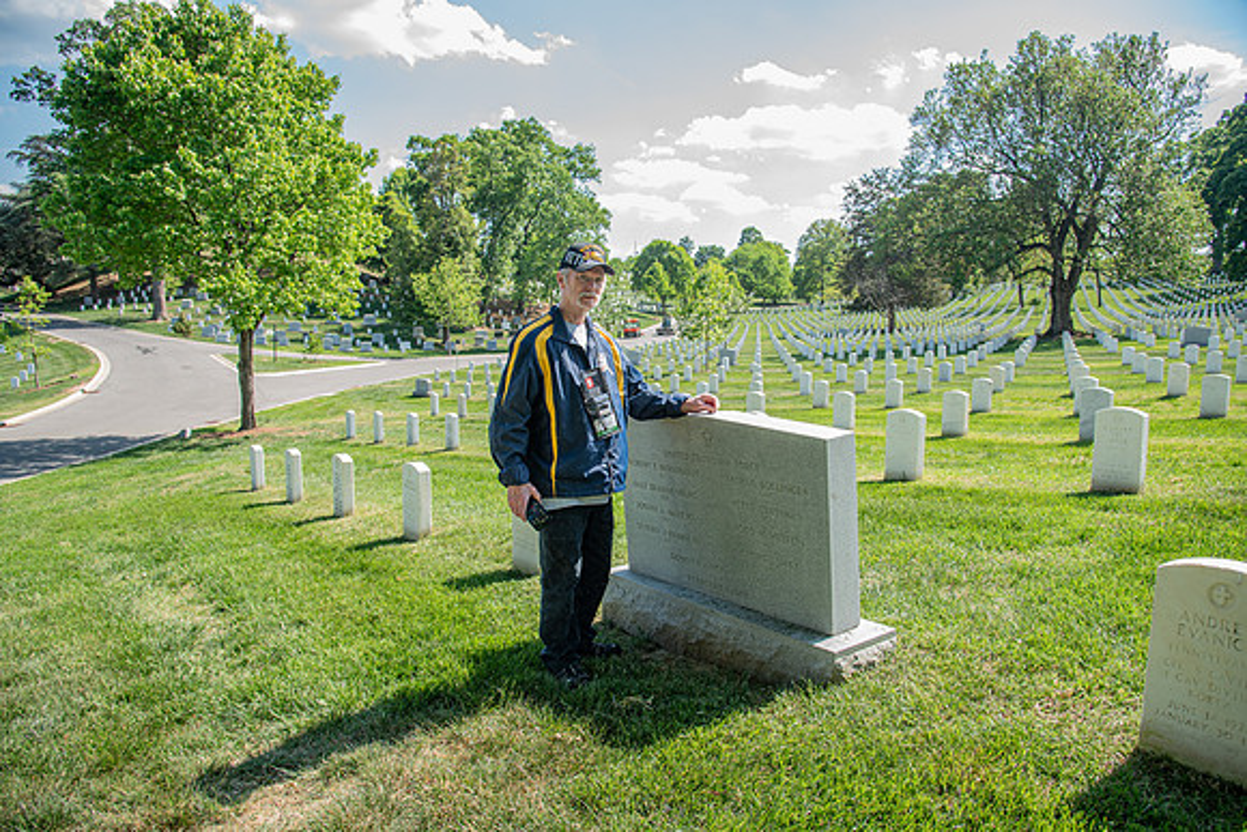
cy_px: 416
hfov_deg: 73.7
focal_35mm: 24
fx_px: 831
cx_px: 624
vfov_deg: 53.2
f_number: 5
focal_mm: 24
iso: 100
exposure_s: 1/125
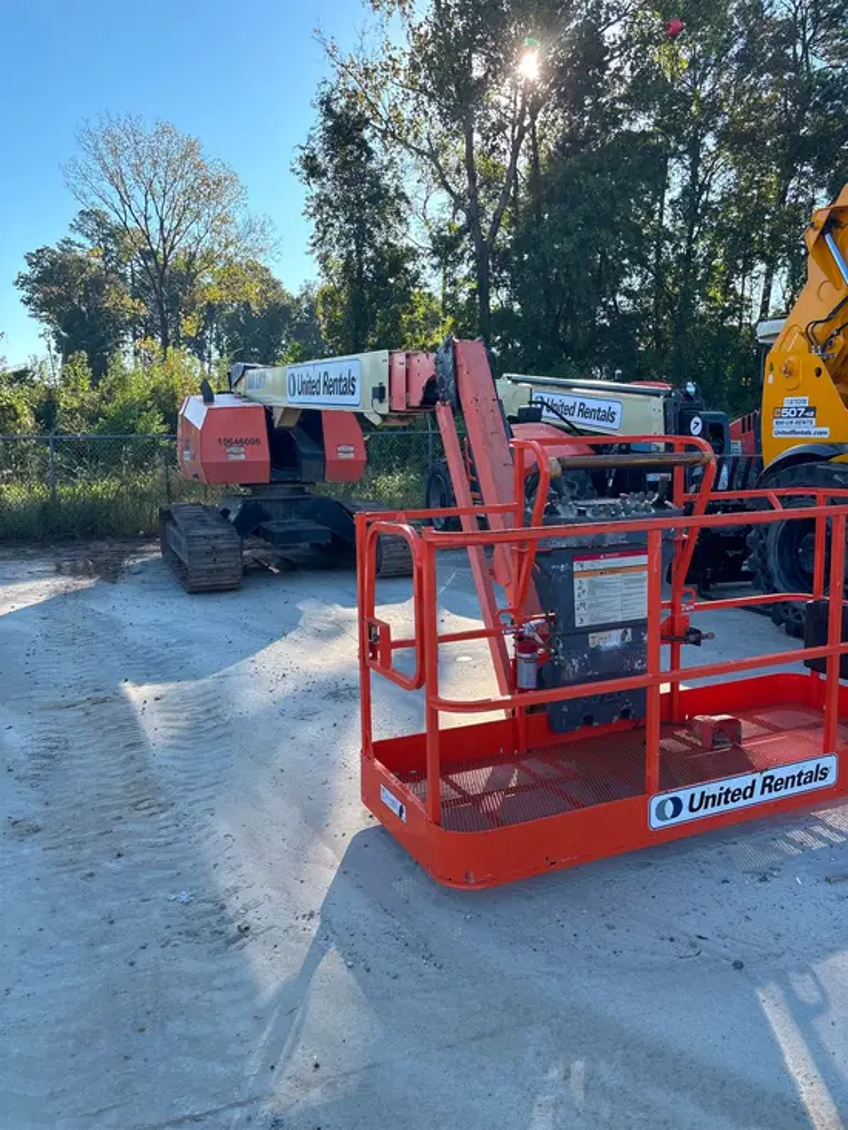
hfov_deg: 53.1
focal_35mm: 26
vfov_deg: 67.3
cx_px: 424
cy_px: 565
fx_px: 849
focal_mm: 5.96
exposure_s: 1/641
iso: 50
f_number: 1.6
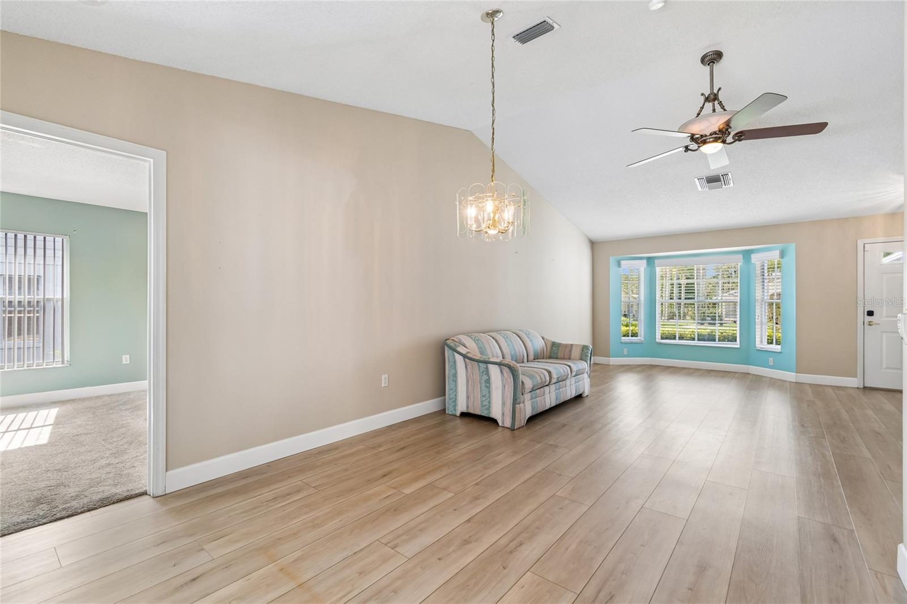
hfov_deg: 100.4
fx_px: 378
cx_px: 454
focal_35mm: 15
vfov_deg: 77.3
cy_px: 302
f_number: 7.1
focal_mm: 10
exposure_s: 1/8
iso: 100
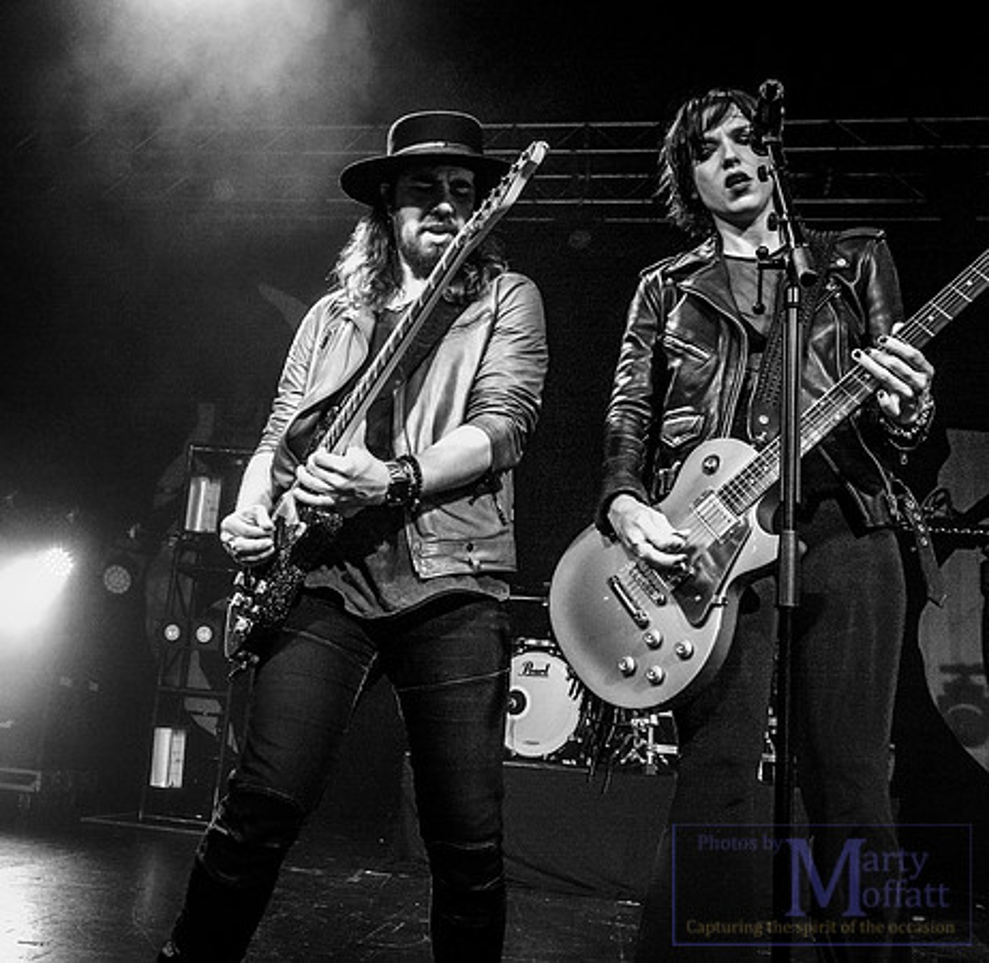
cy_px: 475
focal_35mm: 38
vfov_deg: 43.7
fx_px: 1203
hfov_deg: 44.1
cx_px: 339
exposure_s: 1/160
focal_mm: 16
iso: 800
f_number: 4
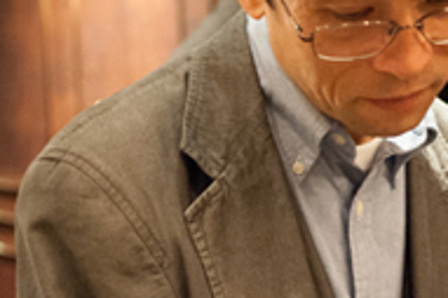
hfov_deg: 17.2
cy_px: 164
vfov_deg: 11.7
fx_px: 1455
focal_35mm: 117
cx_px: 432
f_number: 2.8
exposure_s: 1/100
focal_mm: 35
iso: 5000
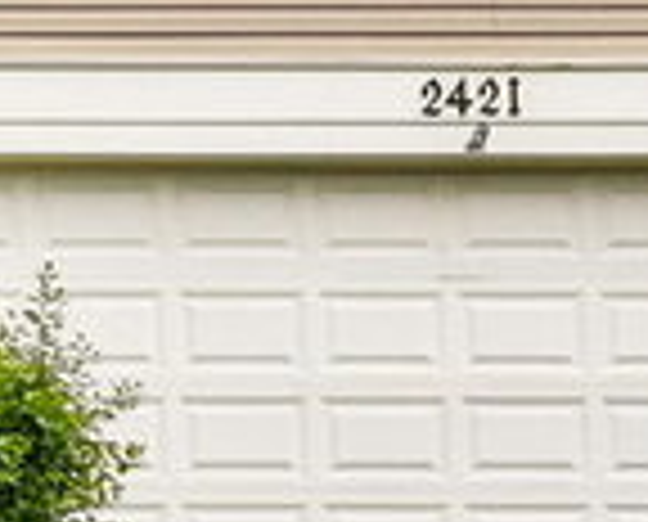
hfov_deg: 11.7
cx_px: -1120
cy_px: 130
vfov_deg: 13.2
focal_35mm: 117
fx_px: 2250
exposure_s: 1/1000
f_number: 8
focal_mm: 10
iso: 500
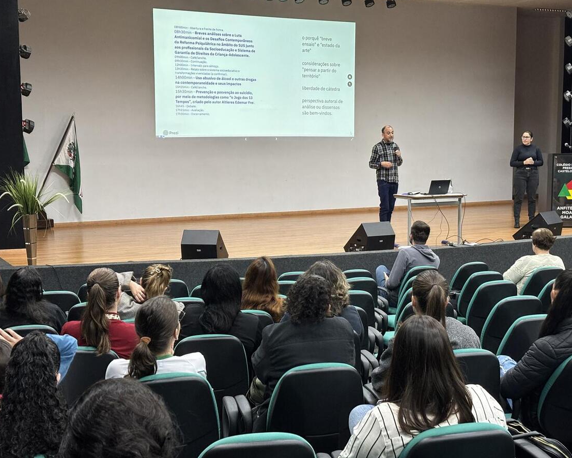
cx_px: 303
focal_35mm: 55
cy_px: 229
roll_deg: +0.4
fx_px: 931
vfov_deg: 27.6
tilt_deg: -6.8
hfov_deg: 34.1
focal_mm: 5.96
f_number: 1.6
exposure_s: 1/40
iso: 200
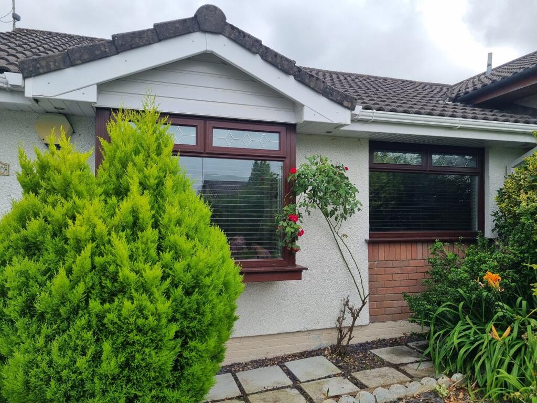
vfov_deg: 53.1
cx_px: 268
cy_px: 202
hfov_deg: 67.3
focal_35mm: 26
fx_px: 403
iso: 50
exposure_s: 1/1684
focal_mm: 5.4
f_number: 1.8
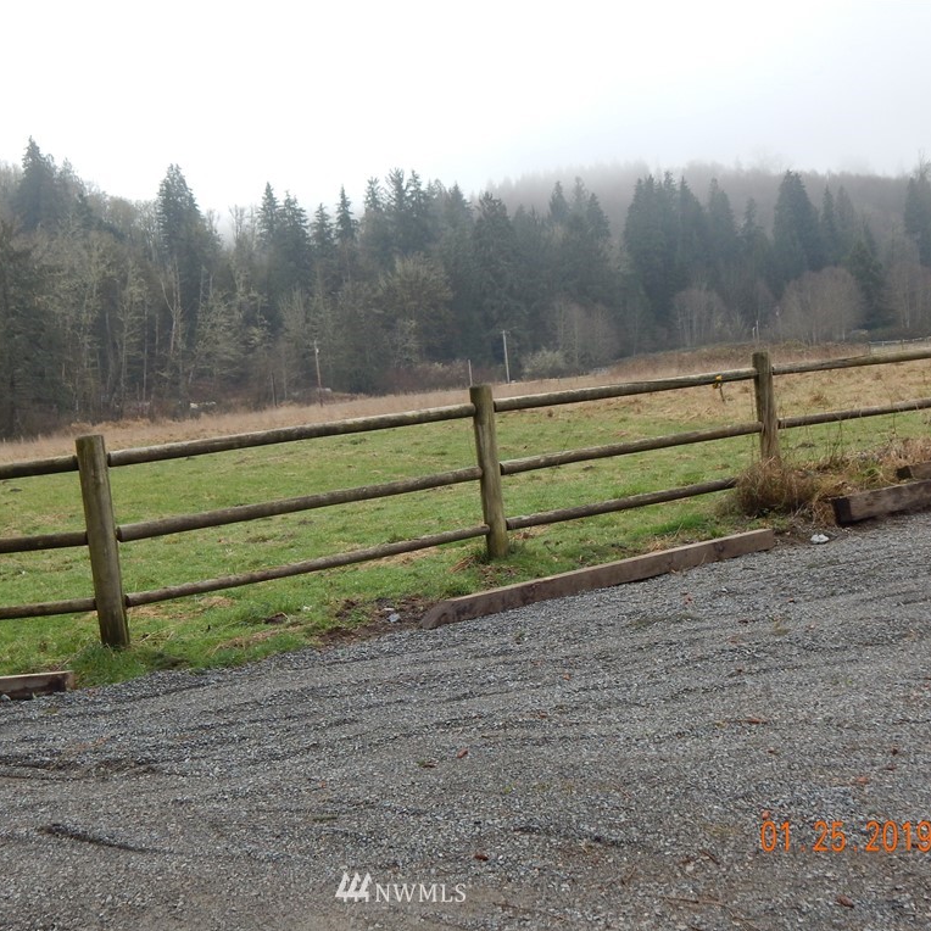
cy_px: 466
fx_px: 1369
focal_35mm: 45
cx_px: 403
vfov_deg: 37.6
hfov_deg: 37.5
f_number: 3.4
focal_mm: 6.8
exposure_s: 1/400
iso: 125
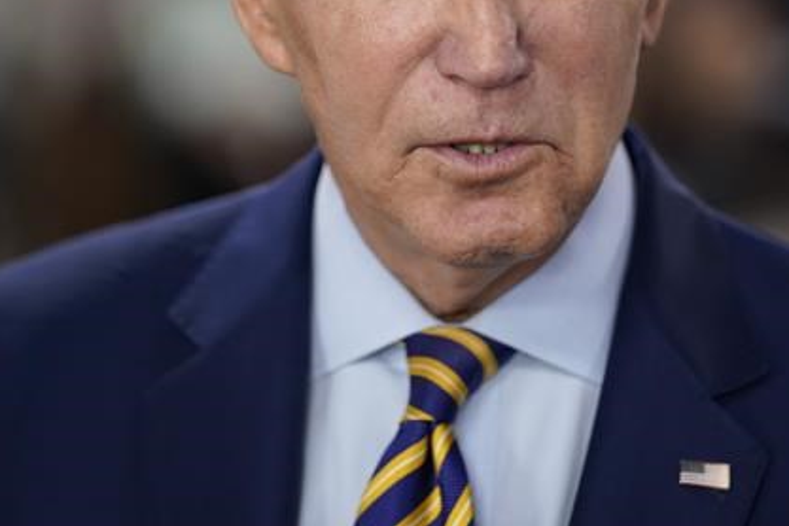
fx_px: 5391
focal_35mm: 246
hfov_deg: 8.4
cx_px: 492
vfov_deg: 5.6
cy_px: 118
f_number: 2.8
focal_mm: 158
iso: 2000
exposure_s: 1/400
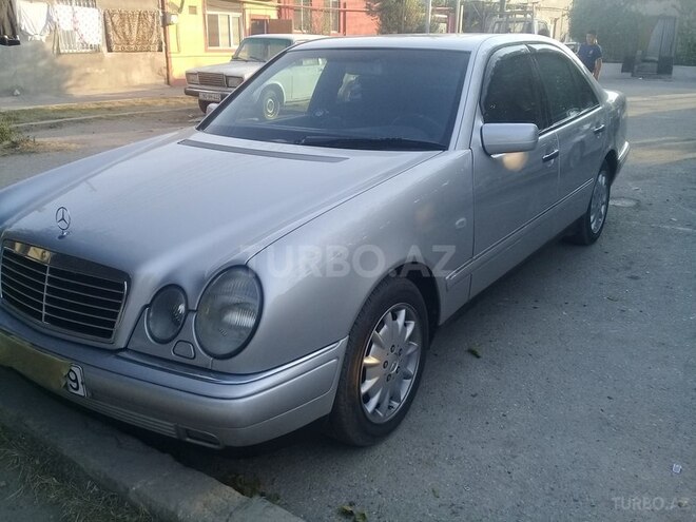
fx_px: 623
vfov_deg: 45.4
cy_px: 261
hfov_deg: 58.4
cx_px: 348
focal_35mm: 31
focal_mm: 3.3
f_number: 2.2
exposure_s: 1/212
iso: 50
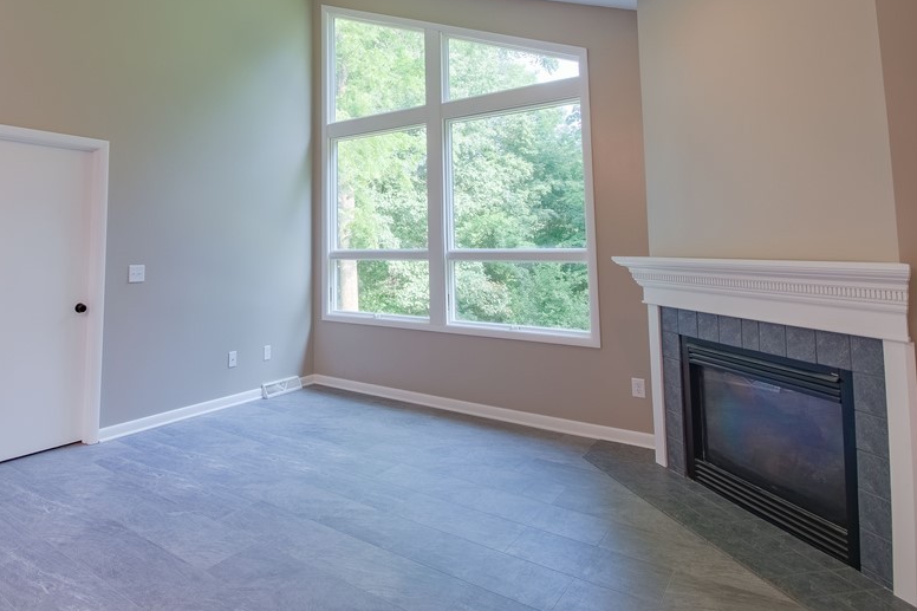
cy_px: 193
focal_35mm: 21
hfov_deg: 79.5
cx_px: 334
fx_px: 535
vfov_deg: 57.8
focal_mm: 10
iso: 400
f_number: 11
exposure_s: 1/2
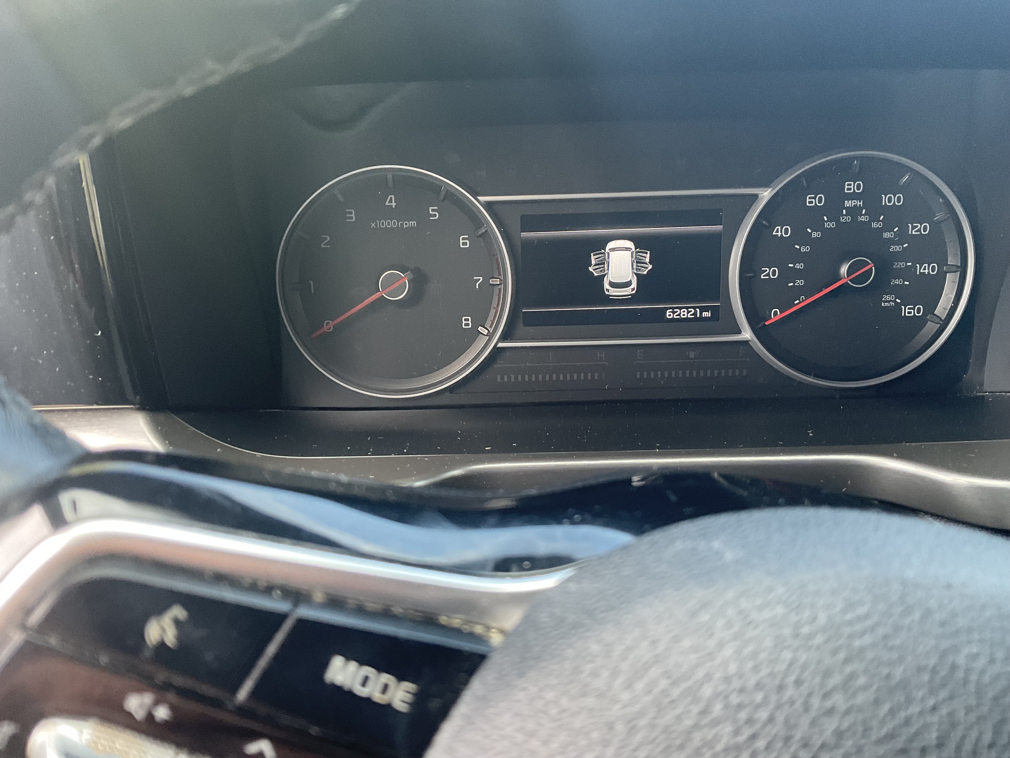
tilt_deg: -28.6
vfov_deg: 48.2
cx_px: 505
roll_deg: +0.6
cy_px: 379
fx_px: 846
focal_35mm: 29
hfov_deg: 61.7
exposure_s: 1/60
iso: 125
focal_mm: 3
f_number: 1.8
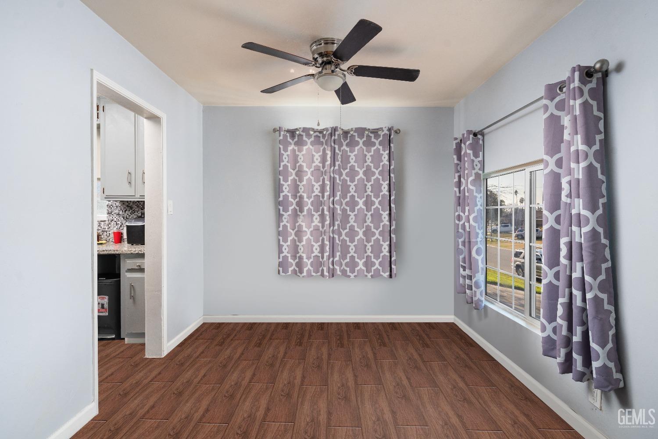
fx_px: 311
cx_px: 329
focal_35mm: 17
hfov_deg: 93.3
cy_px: 220
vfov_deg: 70.4
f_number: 7.1
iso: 320
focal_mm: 17
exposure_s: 1/160
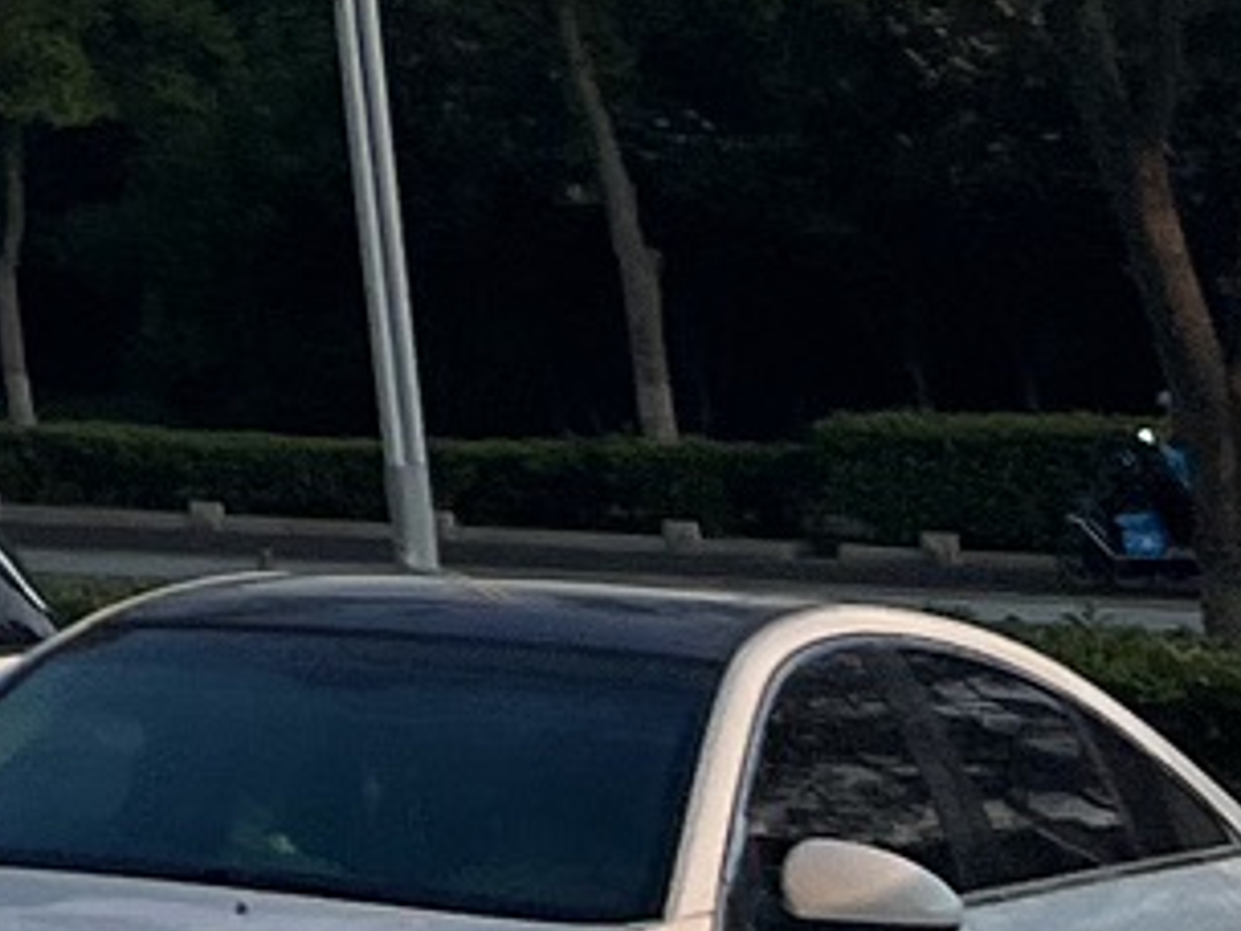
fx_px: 6130
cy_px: -1801
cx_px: -2115
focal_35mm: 171
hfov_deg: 9.7
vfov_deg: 7.6
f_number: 1.5
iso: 50
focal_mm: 5.7
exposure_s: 1/1838
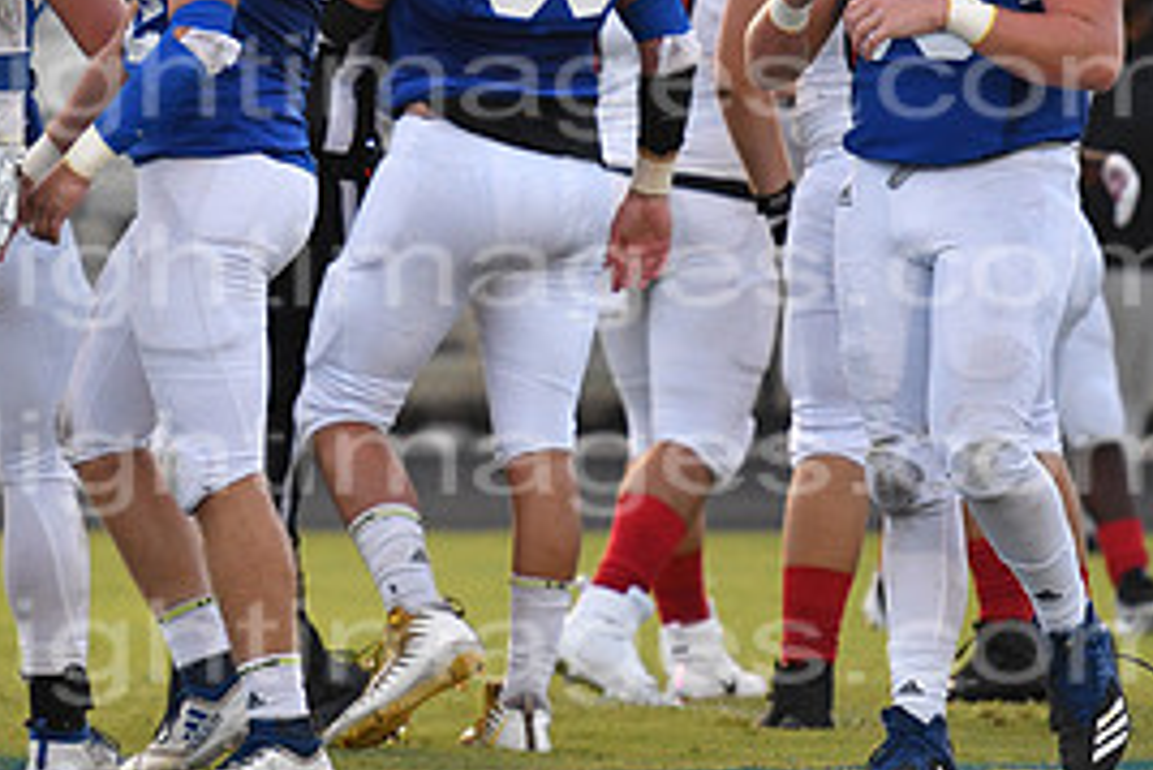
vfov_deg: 2.3
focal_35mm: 601
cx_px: 219
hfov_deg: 3.4
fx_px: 19261
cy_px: -6
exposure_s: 1/1000
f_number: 3.2
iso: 1600
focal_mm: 185
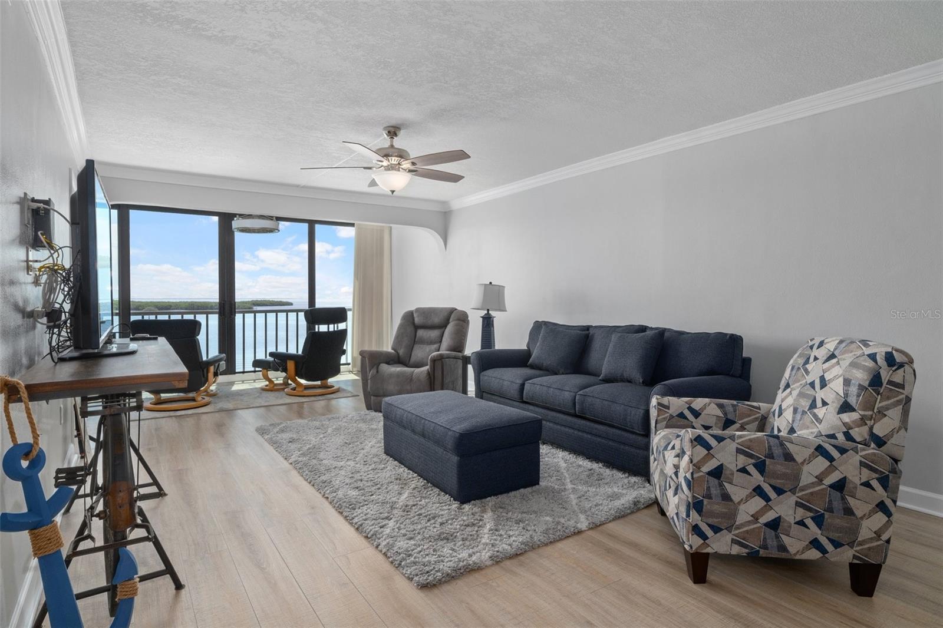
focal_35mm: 20
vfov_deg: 63.2
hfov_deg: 85.4
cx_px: 472
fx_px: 511
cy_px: 314
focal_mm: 13
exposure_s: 1/6
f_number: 9
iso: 320
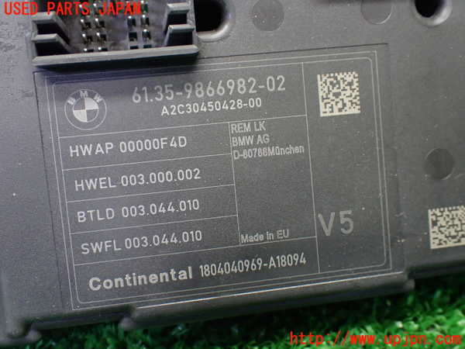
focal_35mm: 44
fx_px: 591
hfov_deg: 42.9
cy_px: 174
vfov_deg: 32.9
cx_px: 232
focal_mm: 7.84
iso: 1000
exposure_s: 1/40
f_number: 2.9
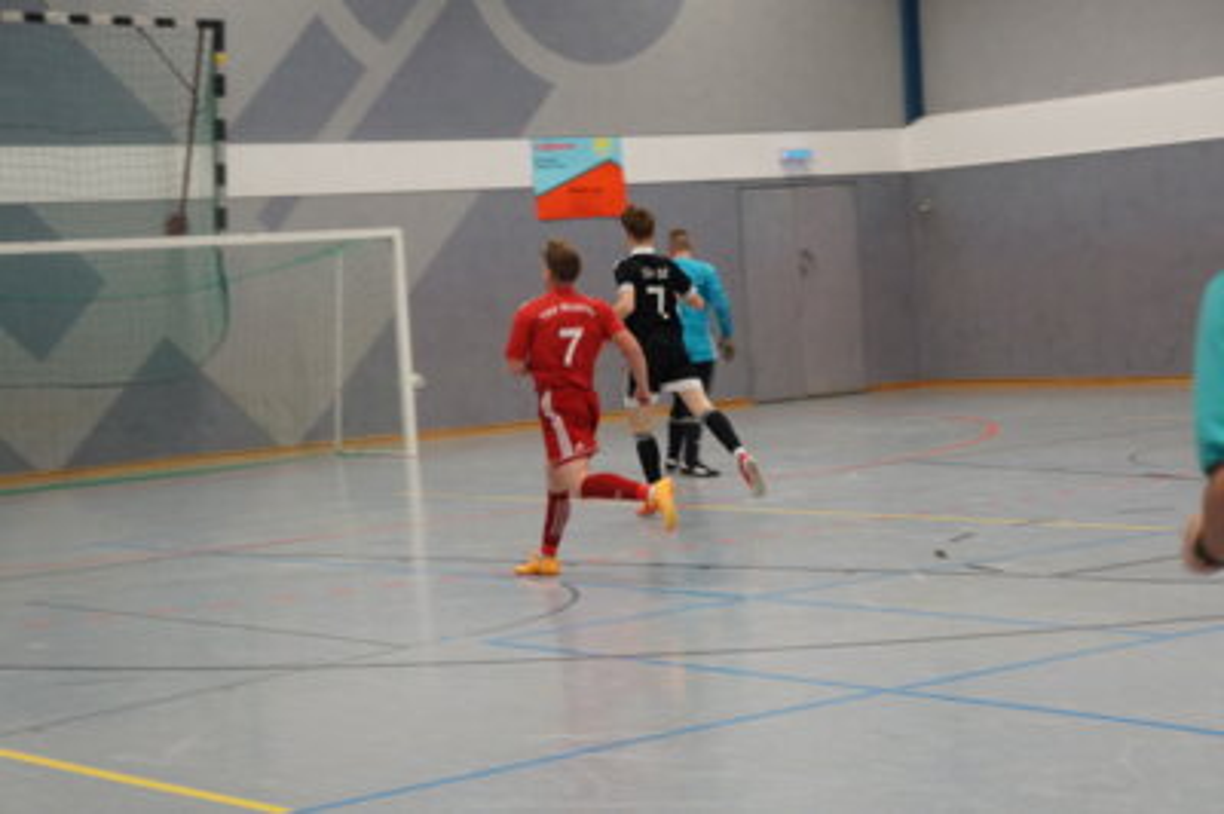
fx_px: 2650
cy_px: 407
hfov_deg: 26.0
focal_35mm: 78
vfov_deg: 17.5
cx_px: 612
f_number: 5
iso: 1250
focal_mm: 52
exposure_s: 1/100
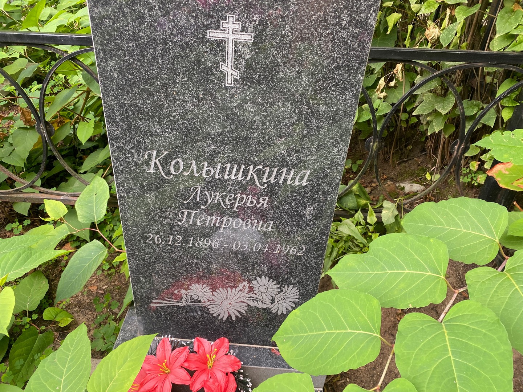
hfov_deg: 67.3
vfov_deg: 53.1
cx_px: 262
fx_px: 393
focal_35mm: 26
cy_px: 196
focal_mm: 4.25
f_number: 1.8
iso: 64
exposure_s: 1/122
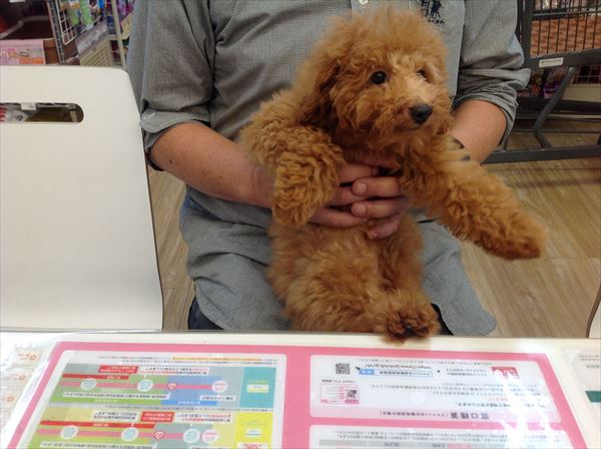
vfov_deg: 40.6
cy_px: 224
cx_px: 300
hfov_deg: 52.7
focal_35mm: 35
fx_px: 607
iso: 50
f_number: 2.4
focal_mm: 4.28
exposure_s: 1/40
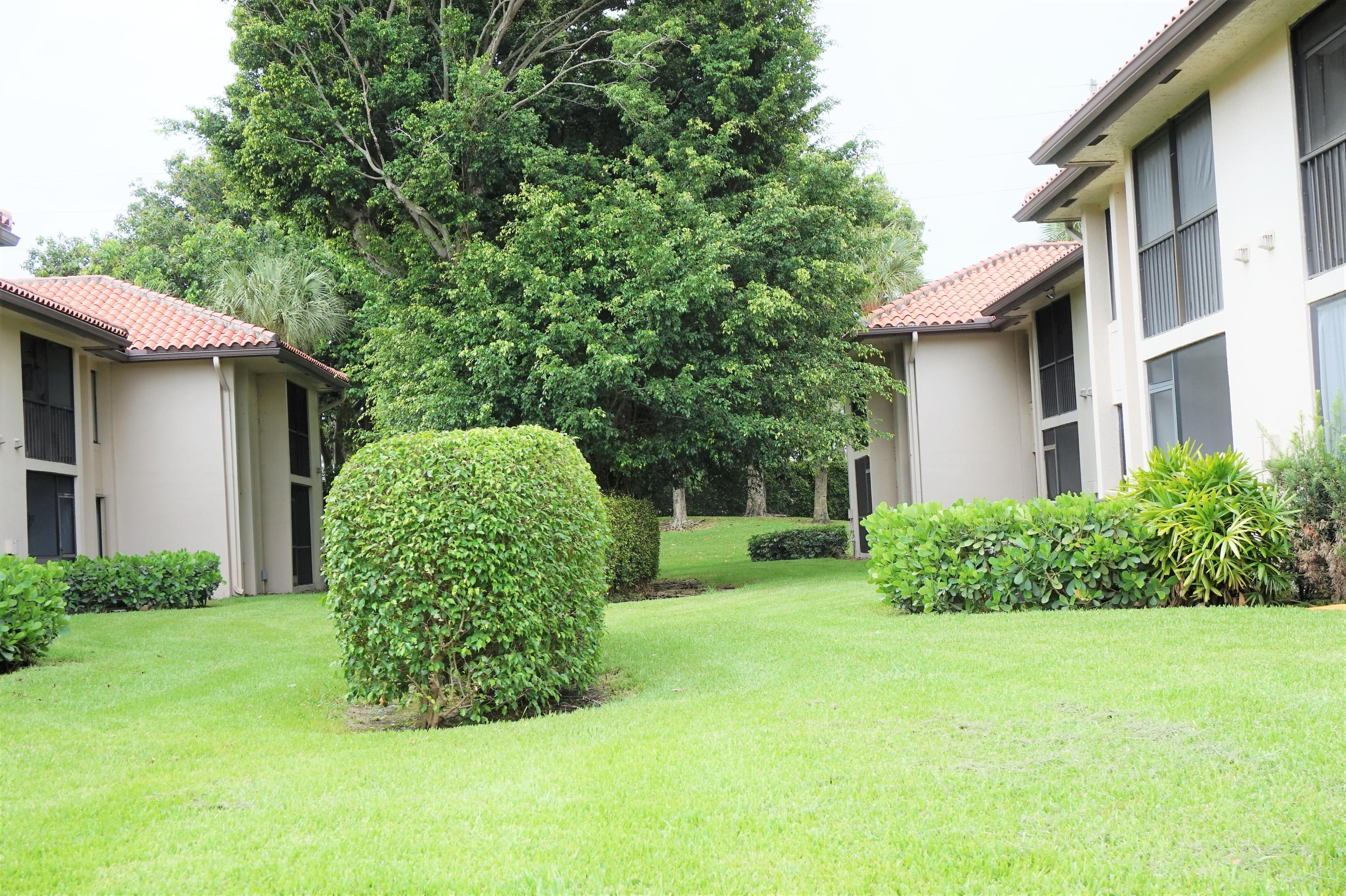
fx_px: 1794
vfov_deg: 28.0
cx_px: 673
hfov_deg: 41.1
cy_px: 448
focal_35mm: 48
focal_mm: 32
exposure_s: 1/80
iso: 100
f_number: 9
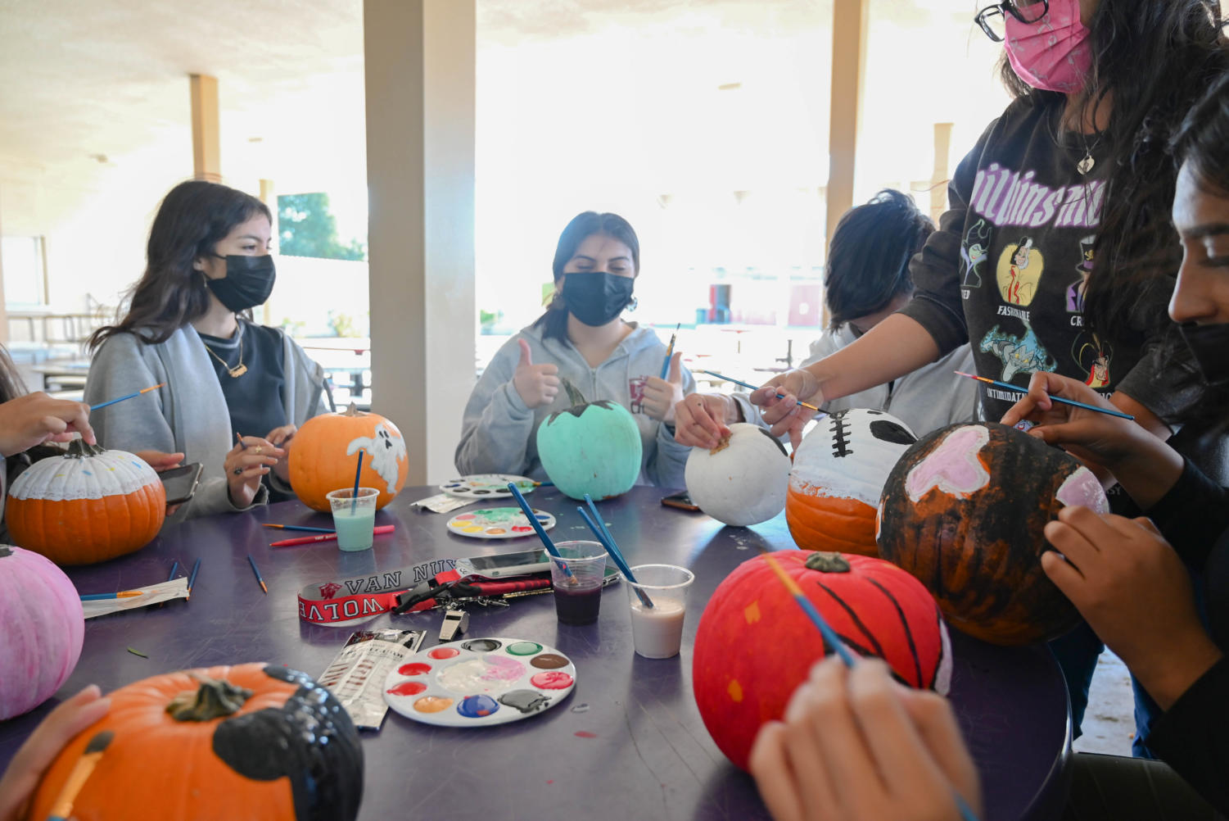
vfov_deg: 49.6
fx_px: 888
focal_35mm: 26
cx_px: 614
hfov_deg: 69.4
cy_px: 410
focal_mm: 26
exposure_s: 1/125
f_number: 4
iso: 800
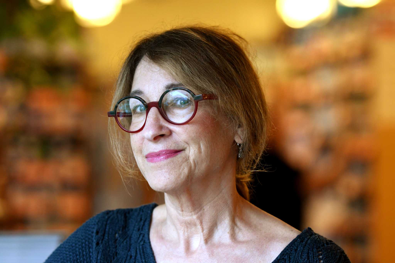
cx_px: 198
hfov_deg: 10.5
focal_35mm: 195
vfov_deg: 7.0
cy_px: 132
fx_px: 2139
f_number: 2.8
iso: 1250
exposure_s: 1/400
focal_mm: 130
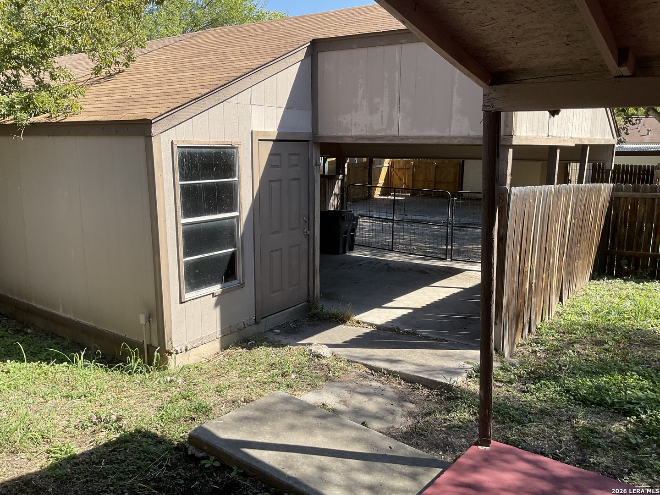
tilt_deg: -9.7
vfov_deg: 48.2
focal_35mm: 29
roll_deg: -0.9
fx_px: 553
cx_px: 330
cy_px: 248
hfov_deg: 61.7
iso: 16
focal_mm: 3
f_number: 1.8
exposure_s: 1/781
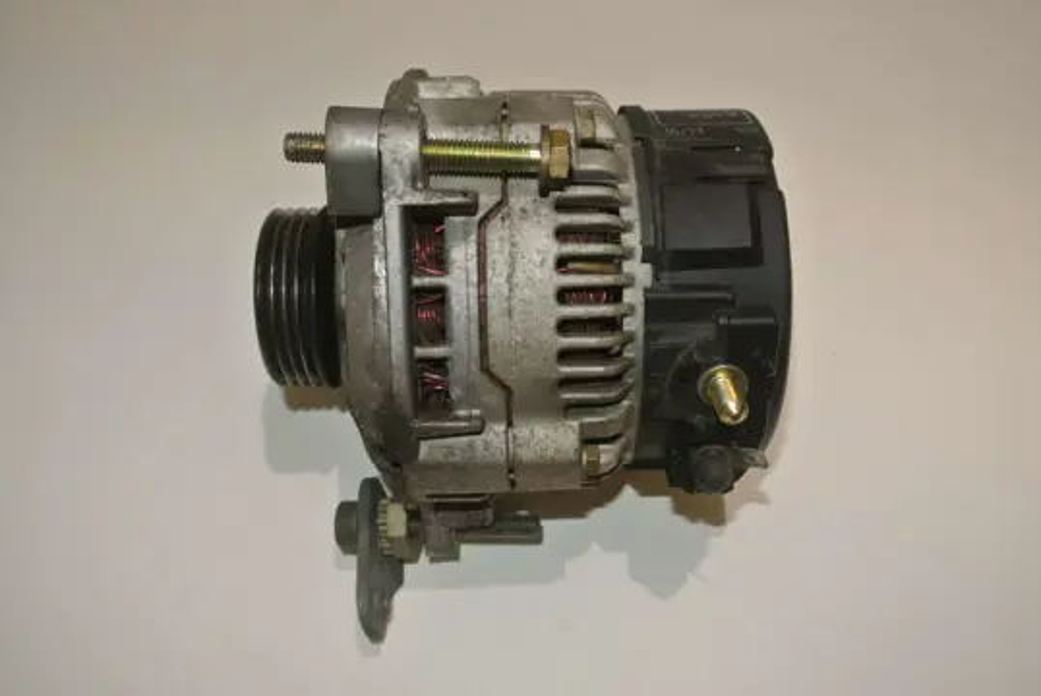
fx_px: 984
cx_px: 520
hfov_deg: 55.7
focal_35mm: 34
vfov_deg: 39.0
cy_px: 348
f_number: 3.8
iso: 200
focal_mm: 12.7
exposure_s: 1/60
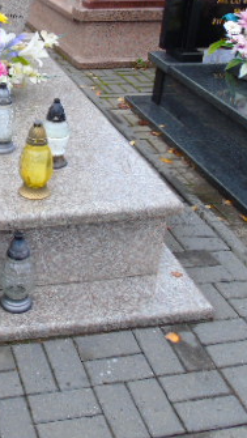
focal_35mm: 52
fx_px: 604
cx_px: -12
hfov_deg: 22.1
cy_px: 137
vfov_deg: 39.3
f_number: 3.4
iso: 80
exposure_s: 1/40
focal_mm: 4.4
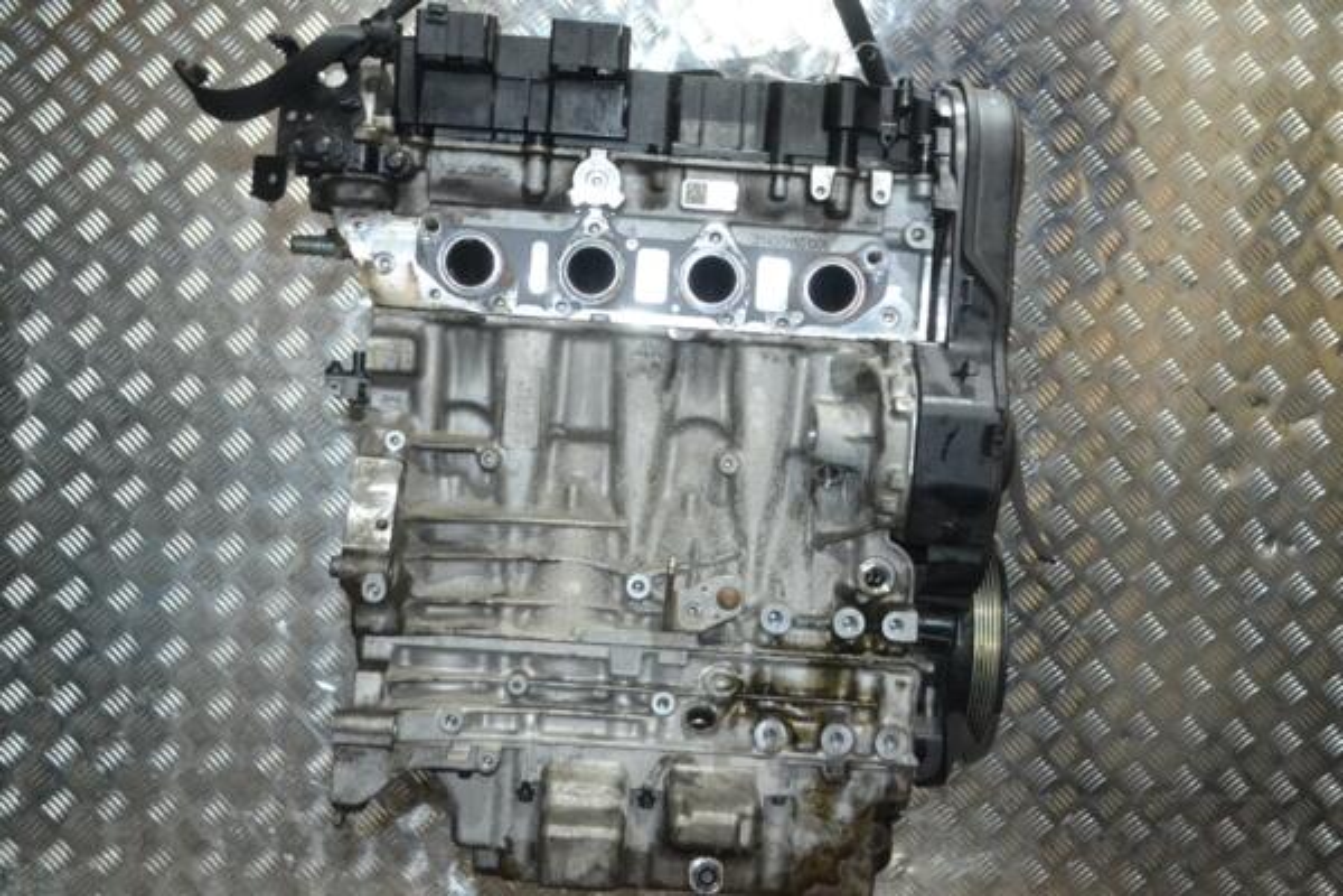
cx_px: 672
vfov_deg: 29.9
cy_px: 448
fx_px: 1679
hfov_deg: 43.6
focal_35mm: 45
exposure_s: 1/60
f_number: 4.5
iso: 2000
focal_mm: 30
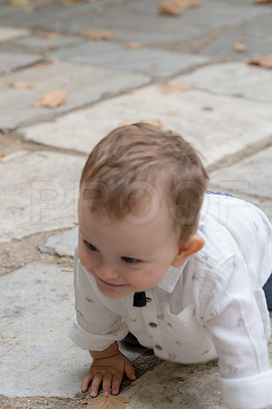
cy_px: 204
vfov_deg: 19.5
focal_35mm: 105
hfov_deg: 13.0
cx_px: 136
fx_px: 1190
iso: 320
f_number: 6.3
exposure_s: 1/125
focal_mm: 105
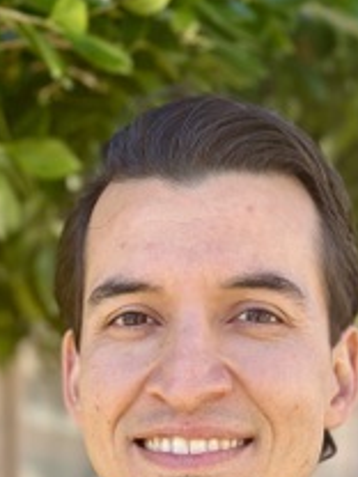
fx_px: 1531
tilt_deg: -1.2
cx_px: 193
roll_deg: -0.6
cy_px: 544
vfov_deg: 17.1
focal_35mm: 111
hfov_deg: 13.3
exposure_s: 1/740
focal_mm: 6.86
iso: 80
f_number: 1.78
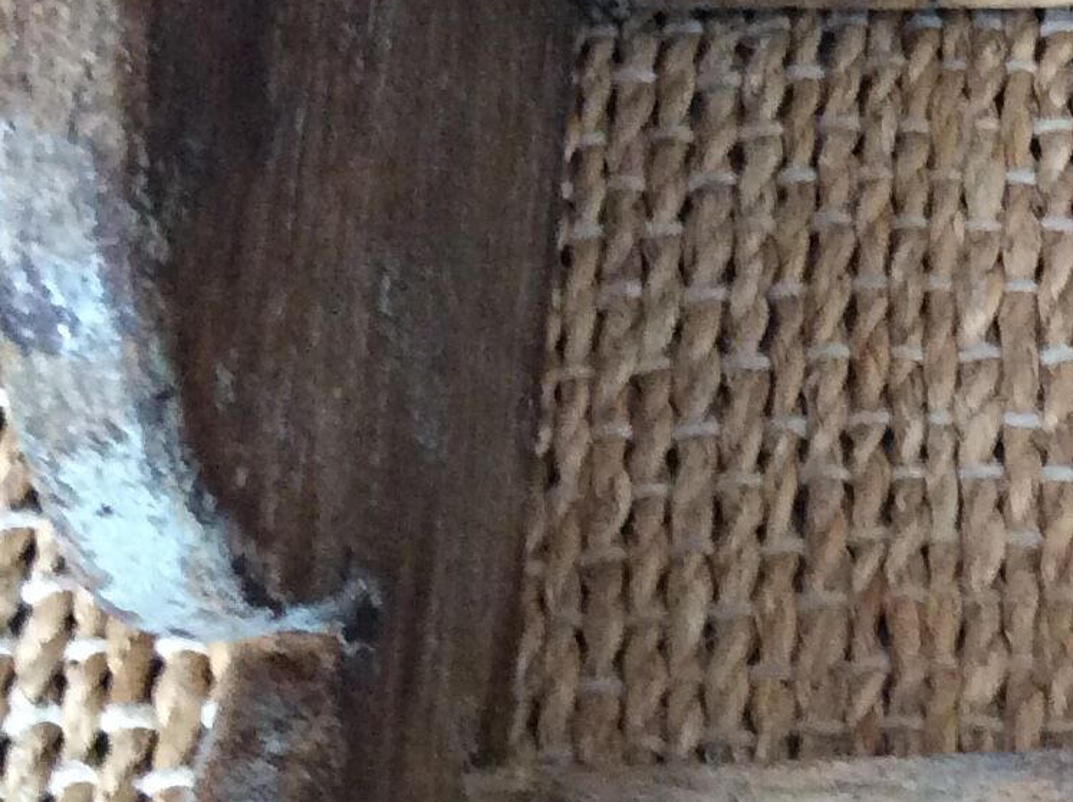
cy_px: 648
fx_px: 3436
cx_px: 1586
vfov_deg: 13.2
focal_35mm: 111
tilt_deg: -62.3
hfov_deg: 16.3
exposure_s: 1/25
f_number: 2.4
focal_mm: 3.3
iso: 250
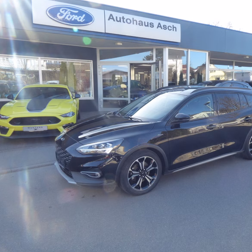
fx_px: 239
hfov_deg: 54.6
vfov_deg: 55.6
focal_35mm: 29
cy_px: 123
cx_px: 165
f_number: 5.6
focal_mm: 4.3
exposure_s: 1/50
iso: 125
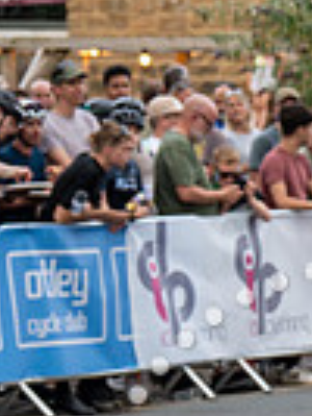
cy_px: 389
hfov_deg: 4.2
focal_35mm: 342
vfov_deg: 5.8
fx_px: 4103
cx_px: 870
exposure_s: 1/800
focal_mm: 77
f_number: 4
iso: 800
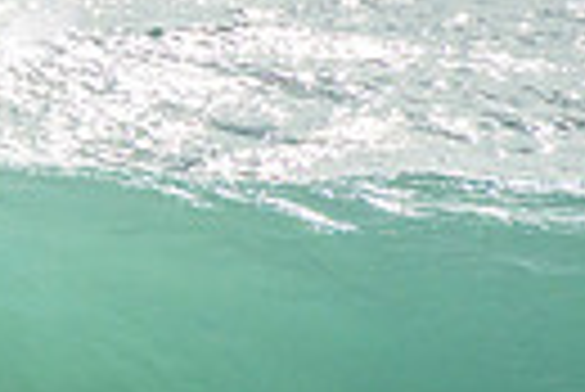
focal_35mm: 2187
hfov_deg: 0.9
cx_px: -618
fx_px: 35578
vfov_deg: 0.6
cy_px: 293
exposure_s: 1/1600
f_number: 18
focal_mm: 400
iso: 500
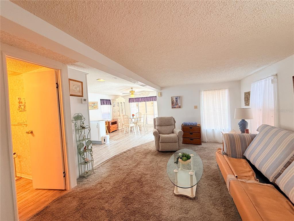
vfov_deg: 85.7
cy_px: 110
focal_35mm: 14
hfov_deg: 102.1
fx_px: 119
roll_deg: +3.0
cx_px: 147
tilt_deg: -1.7
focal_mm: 2.22
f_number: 2.2
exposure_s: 1/120
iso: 160
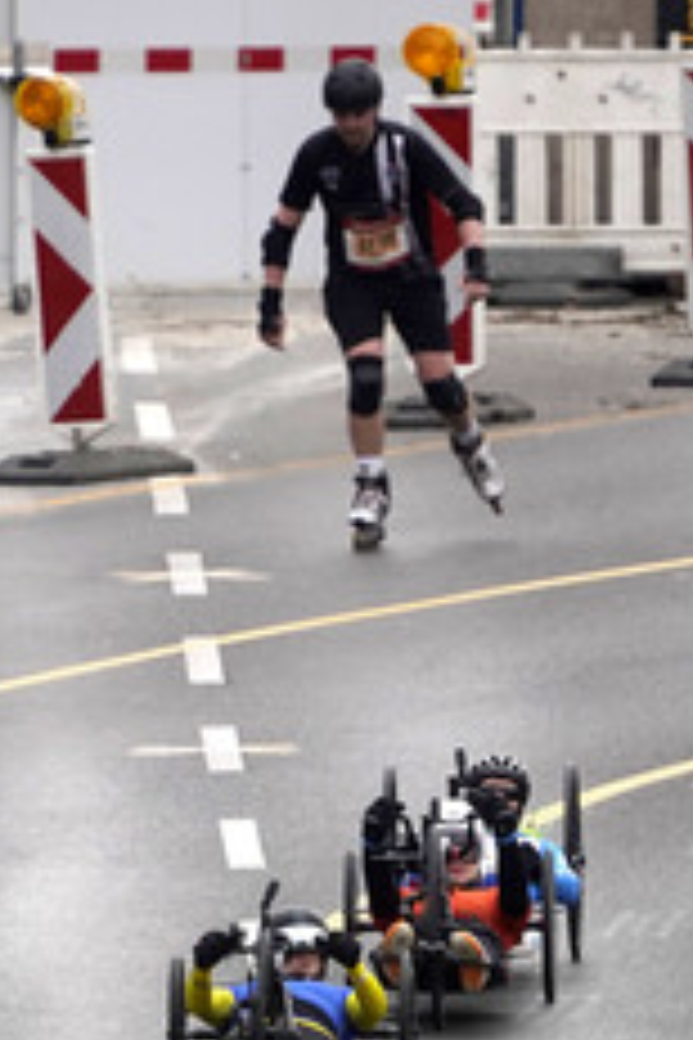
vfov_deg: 1.8
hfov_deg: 1.2
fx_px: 33839
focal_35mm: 1172
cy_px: 603
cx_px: 344
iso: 1250
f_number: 6.3
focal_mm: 600
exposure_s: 1/1250
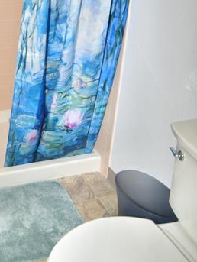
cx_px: 4
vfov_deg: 42.6
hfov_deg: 31.3
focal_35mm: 43
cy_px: 69
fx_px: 326
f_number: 3.5
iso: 400
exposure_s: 1/125
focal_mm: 20
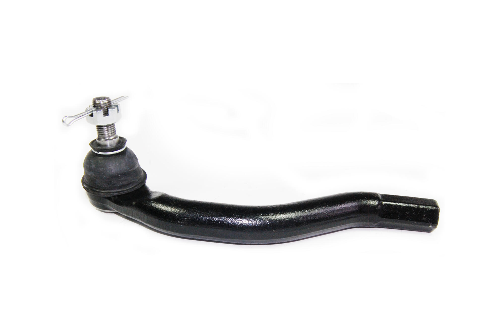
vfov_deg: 39.9
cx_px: 252
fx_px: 462
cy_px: 168
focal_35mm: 33
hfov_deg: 57.3
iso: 800
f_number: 16
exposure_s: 1/50
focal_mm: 22
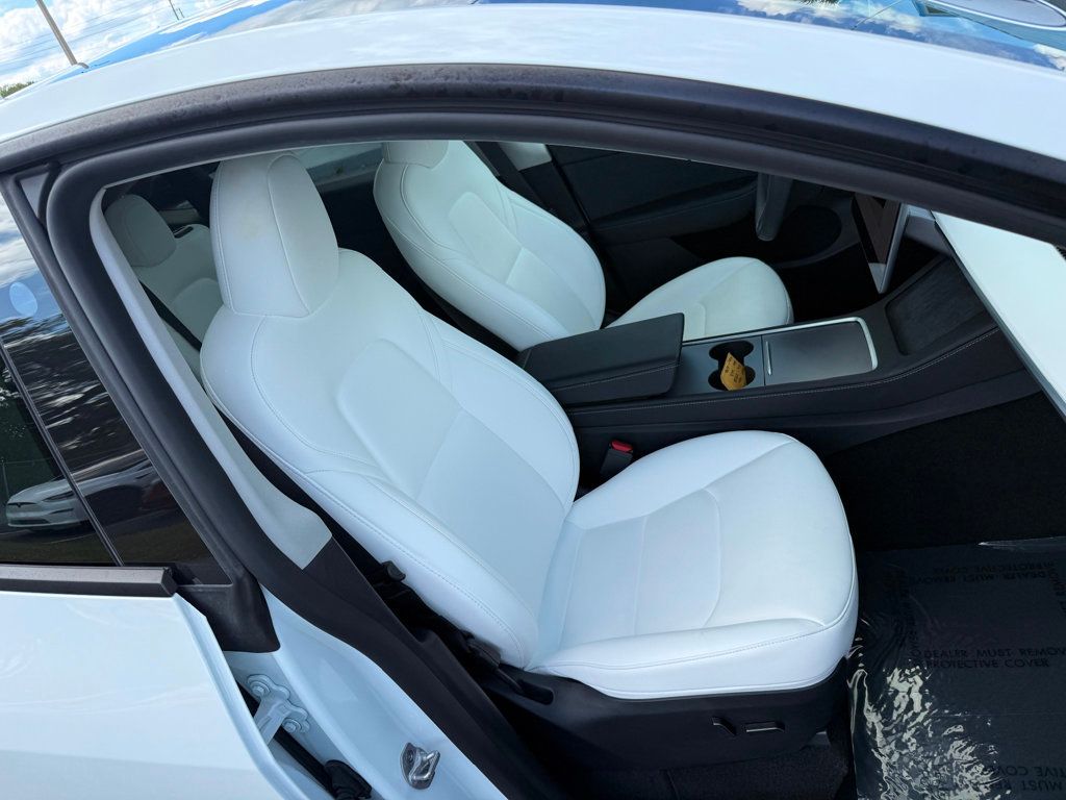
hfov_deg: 71.6
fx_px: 739
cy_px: 400
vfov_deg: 56.8
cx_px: 533
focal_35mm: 24
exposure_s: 1/1689
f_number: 1.78
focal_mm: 6.76
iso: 80
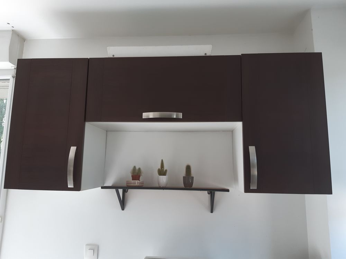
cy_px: 130
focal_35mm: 26
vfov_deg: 53.1
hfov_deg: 67.3
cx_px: 173
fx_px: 260
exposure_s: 1/100
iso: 64
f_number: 1.7
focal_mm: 3.92
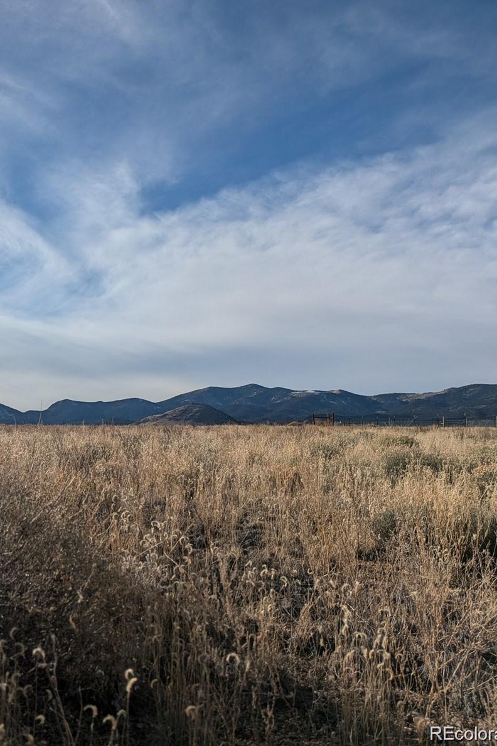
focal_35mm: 35
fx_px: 725
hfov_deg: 35.2
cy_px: 370
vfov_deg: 54.4
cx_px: 30
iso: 47
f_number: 1.89
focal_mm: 5.43
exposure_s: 1/10101
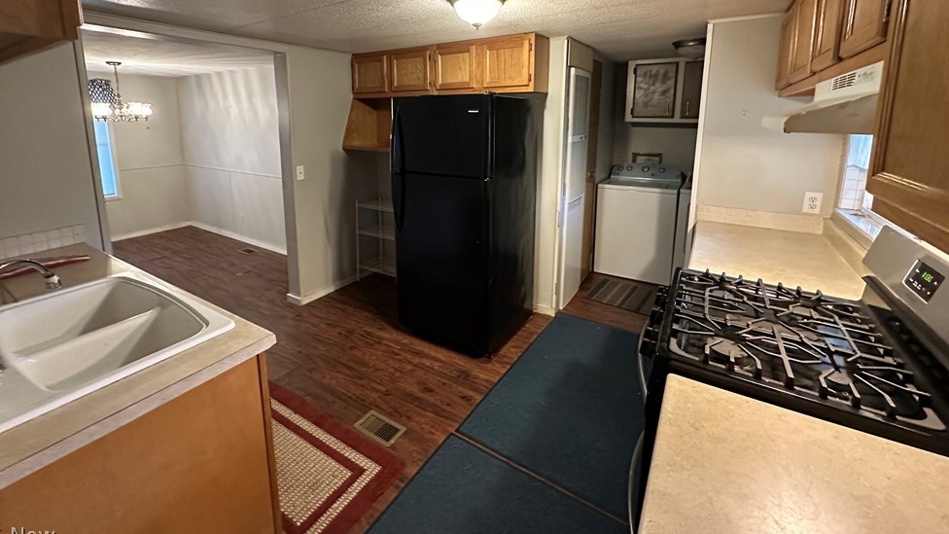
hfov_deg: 99.3
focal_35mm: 16
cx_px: 452
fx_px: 403
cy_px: 178
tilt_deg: -9.1
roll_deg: +0.4
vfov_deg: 65.3
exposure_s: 1/60
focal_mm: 2.22
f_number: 2.2
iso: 1000
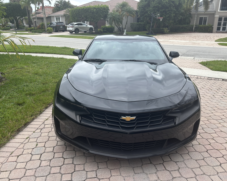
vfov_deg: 51.5
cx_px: 120
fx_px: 188
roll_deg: -1.1
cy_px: 93
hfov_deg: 62.2
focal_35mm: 28
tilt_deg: -19.9
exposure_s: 1/1418
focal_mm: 5.96
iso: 50
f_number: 1.6
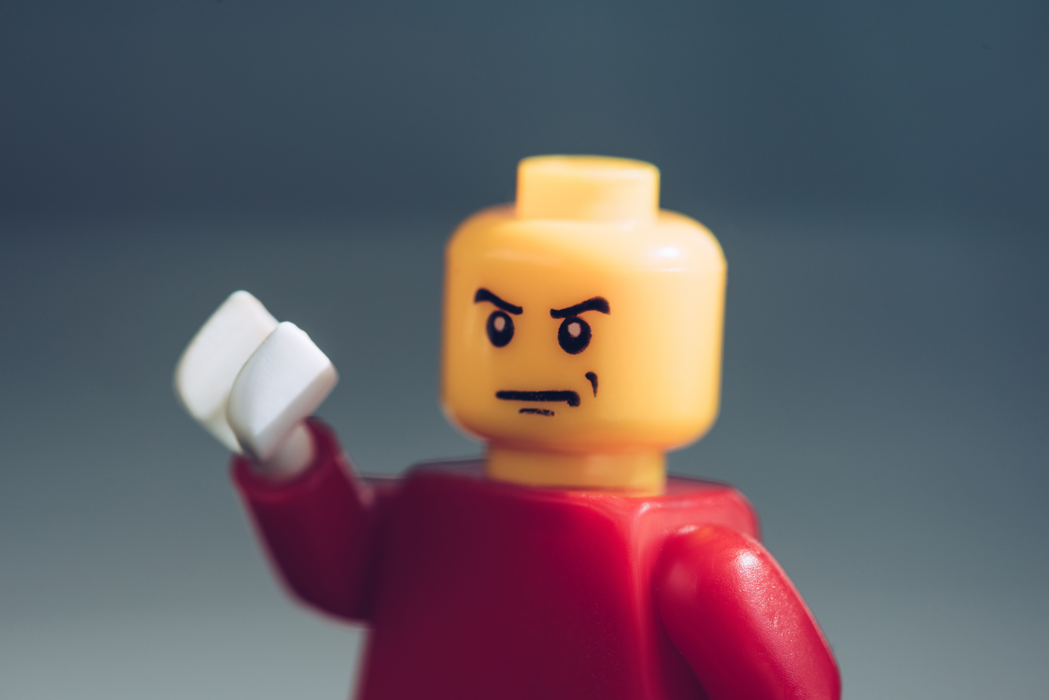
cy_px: 350
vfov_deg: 13.1
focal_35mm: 105
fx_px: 3060
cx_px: 524
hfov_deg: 19.5
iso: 160
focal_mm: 105
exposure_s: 1/200
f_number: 11
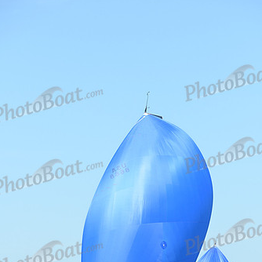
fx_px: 1832
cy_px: 206
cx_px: 144
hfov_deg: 8.2
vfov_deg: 8.2
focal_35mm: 214
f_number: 5.6
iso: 320
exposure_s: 1/1000
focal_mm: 145
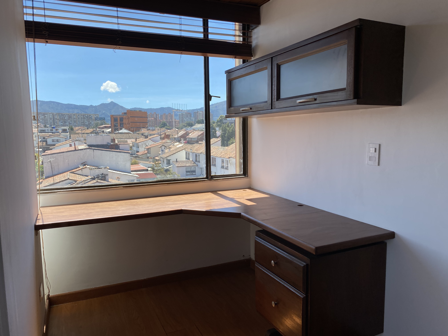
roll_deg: +1.2
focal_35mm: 26
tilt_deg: -9.8
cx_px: 224
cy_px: 168
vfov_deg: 53.1
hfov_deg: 67.3
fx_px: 336
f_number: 1.8
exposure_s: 1/1016
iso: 32
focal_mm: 4.25
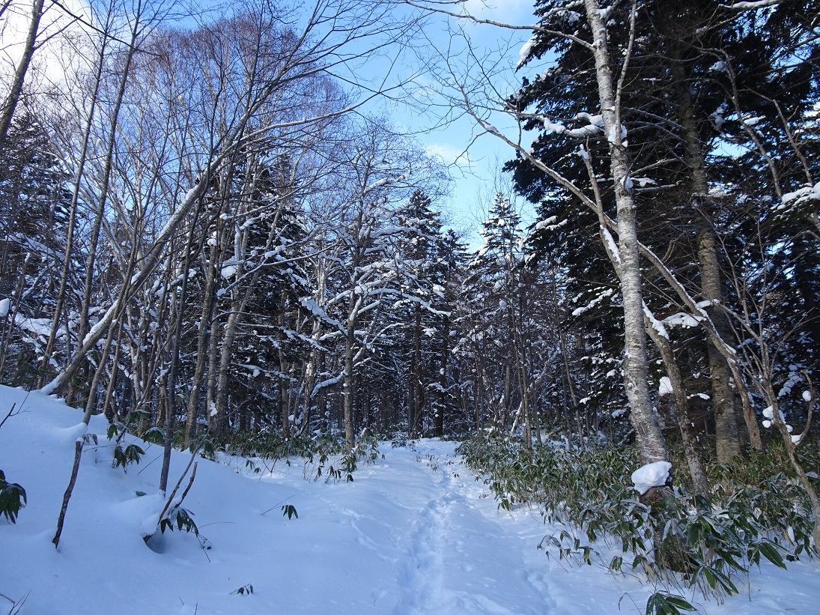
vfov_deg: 56.8
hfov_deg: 71.6
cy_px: 308
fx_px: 568
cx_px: 410
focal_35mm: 24
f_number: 3.5
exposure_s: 1/250
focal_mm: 4.1
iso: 80
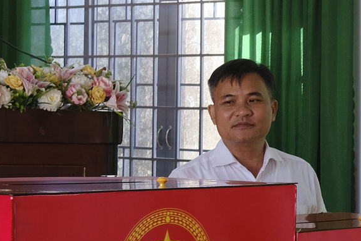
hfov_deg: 18.1
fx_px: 1043
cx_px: 493
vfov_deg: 13.1
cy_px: 189
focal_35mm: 104
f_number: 4
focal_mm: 19.2
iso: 640
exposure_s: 1/100
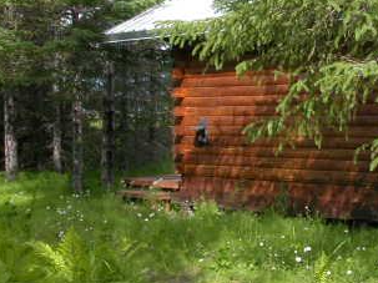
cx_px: 274
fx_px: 808
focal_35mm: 74
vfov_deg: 19.7
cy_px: 71
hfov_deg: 26.1
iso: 100
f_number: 5
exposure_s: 1/180
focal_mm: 8.9
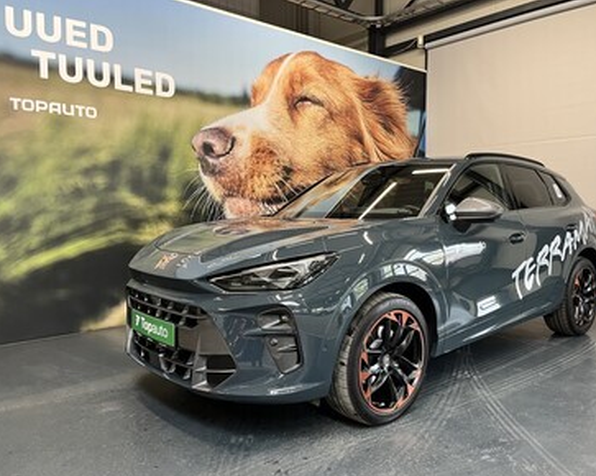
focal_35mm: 28
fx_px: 494
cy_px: 245
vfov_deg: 51.5
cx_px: 319
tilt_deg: -5.4
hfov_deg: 62.2
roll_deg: +0.6
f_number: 1.6
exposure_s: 1/99
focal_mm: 5.1
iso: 125
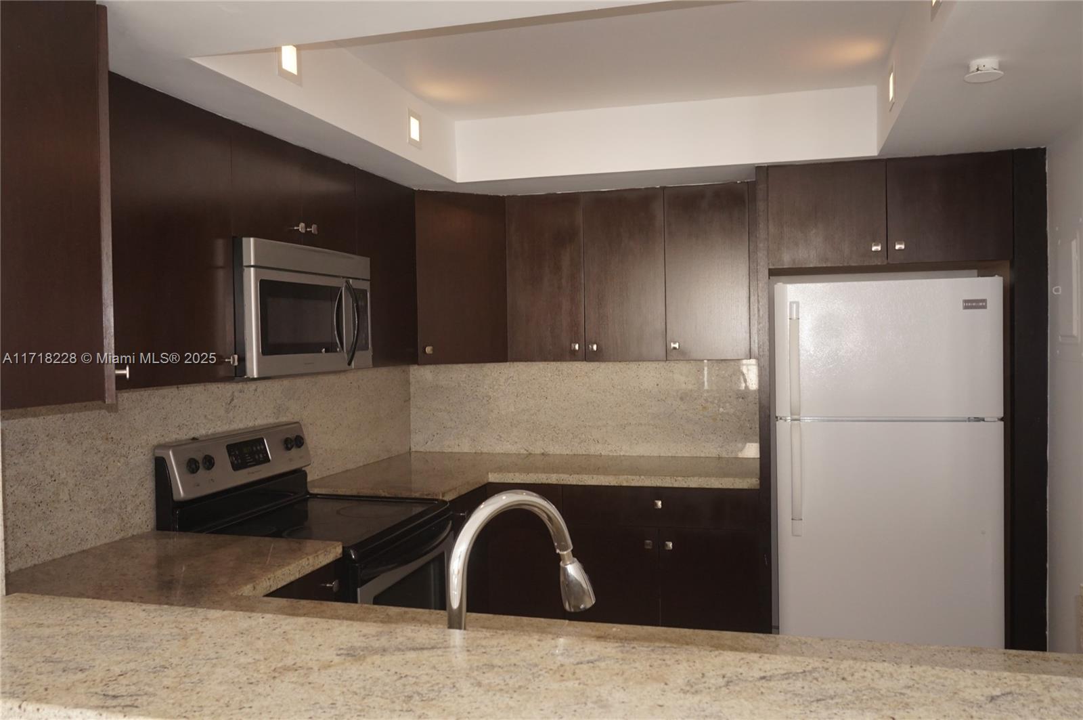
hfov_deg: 62.0
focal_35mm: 30
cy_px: 360
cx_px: 542
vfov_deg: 43.5
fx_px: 901
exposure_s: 1/20
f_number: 9
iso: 640
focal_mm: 20
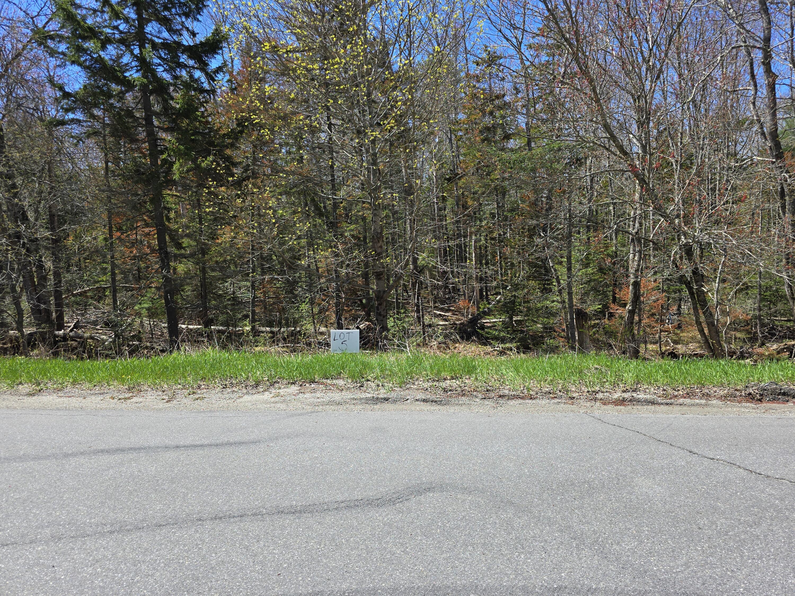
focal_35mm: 23
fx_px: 528
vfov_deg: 58.9
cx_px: 398
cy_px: 298
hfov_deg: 73.9
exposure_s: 1/471
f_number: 1.7
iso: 12
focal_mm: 6.3
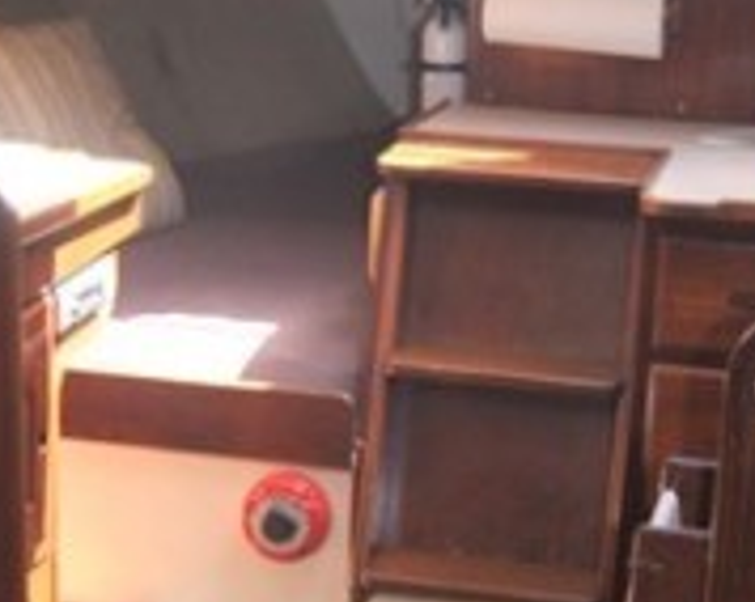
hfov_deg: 20.0
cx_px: 583
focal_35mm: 95
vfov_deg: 16.2
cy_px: 314
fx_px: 2120
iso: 250
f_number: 5
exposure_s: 1/80
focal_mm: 20
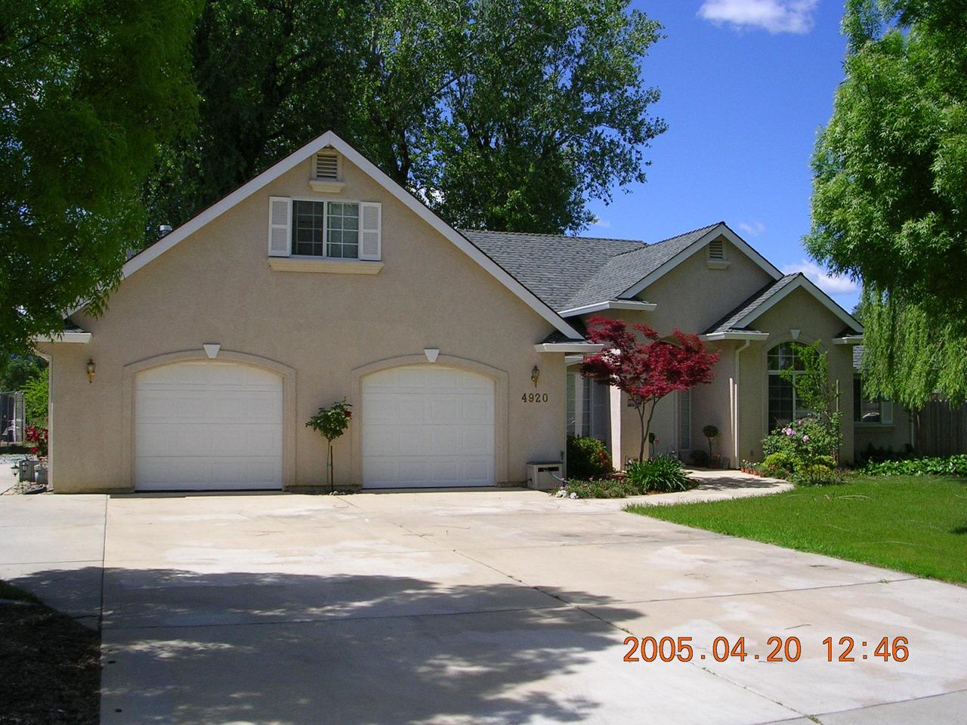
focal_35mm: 38
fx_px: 1062
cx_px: 484
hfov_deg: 49.0
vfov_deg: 37.7
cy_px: 362
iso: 50
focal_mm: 5.8
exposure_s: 1/414
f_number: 5.6
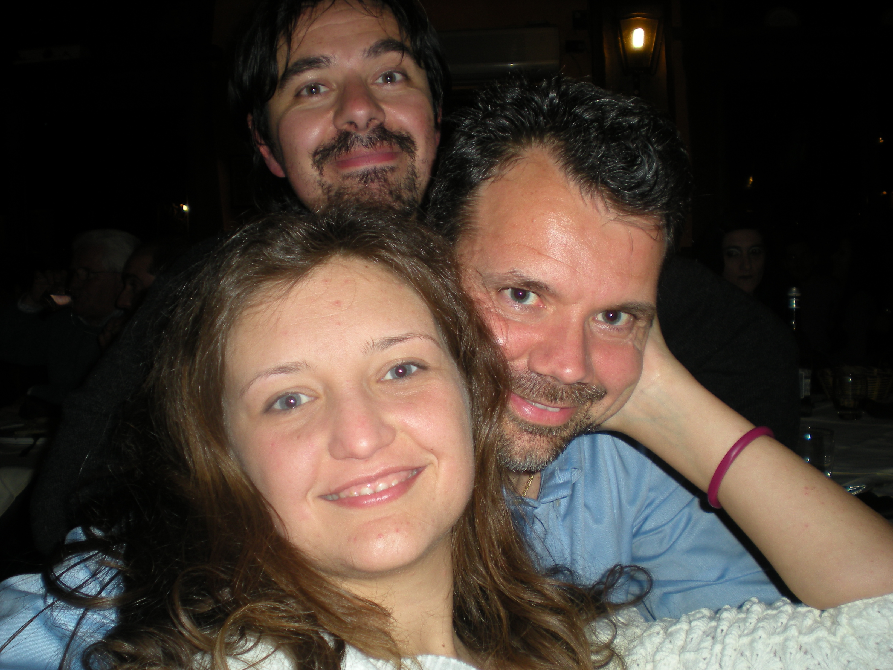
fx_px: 980
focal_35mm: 38
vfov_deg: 37.7
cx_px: 446
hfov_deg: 49.0
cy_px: 335
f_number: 3.1
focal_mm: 6.3
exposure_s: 1/60
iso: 64
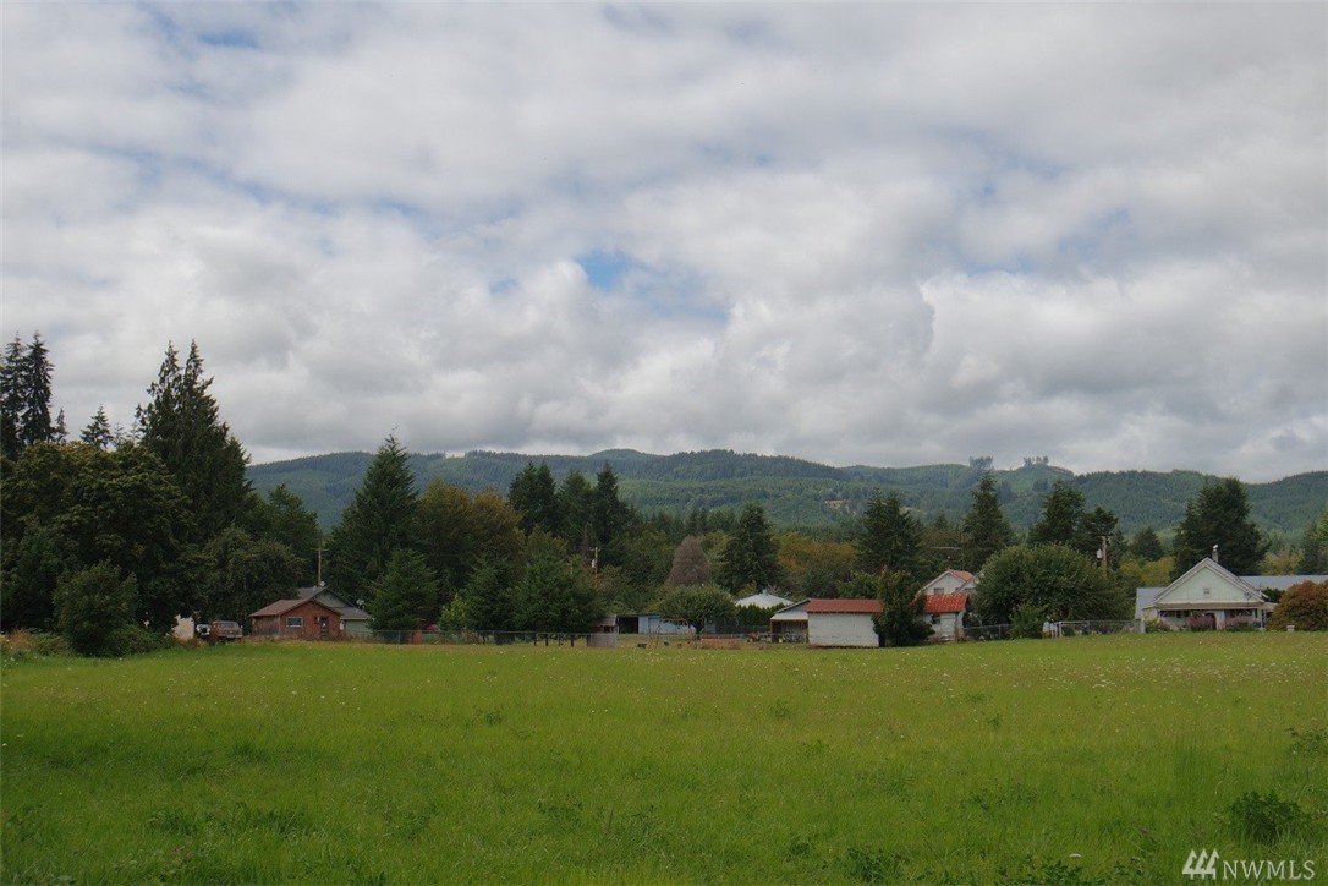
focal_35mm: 40
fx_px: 1475
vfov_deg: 33.4
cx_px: 664
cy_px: 443
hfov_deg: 48.5
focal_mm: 15
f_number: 8
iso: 160
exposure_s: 1/320
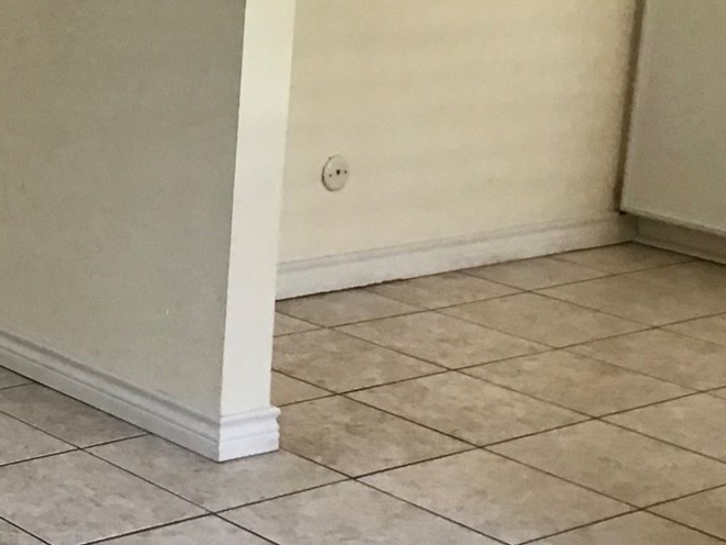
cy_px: 87
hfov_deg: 18.5
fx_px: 2014
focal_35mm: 96
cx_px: -310
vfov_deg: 15.3
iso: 80
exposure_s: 1/30
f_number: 2.4
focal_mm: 3.3
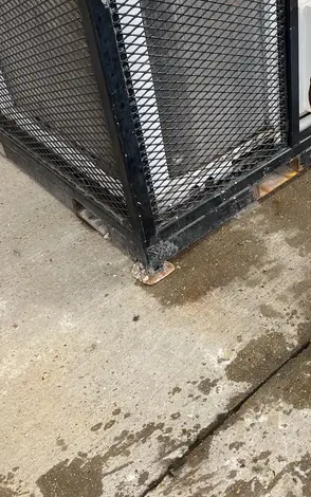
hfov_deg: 28.9
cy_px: 169
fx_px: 583
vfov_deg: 45.6
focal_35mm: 43
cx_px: 268
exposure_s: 1/122
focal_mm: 5.1
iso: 40
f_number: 1.6
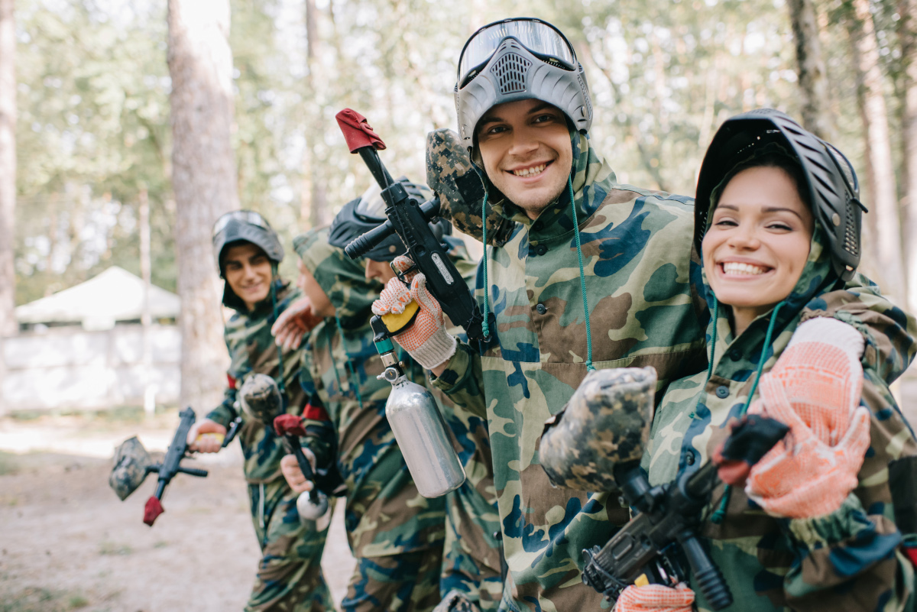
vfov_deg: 37.9
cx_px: 458
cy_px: 306
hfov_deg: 54.4
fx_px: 892
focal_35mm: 35
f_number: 2.5
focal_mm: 35
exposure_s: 1/1000
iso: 800
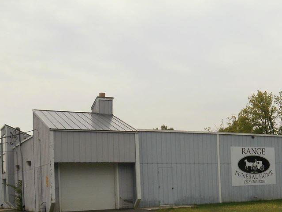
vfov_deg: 27.5
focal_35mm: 52
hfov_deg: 36.5
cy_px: 166
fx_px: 424
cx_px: 187
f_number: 7.8
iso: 100
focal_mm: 4.65
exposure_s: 1/500
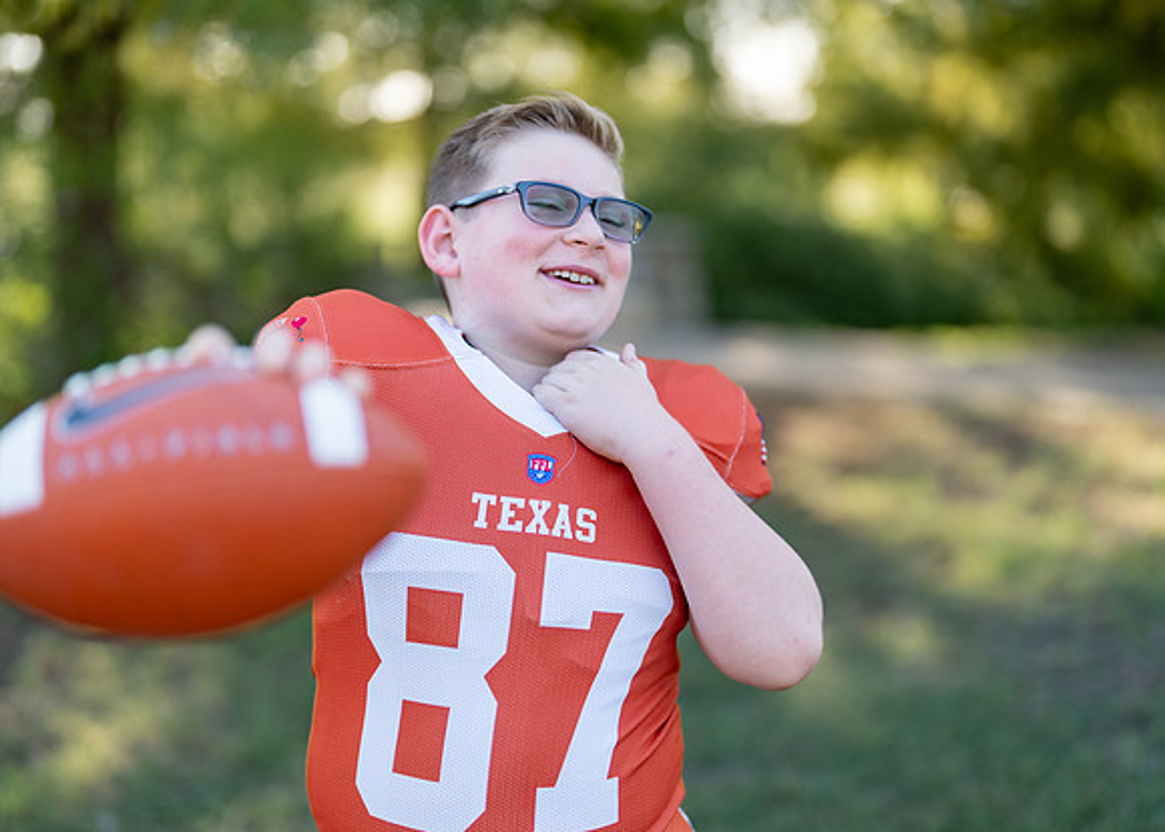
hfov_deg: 34.9
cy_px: 424
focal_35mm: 56
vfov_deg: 25.3
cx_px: 556
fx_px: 1852
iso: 100
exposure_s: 1/1250
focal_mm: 50
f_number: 1.2
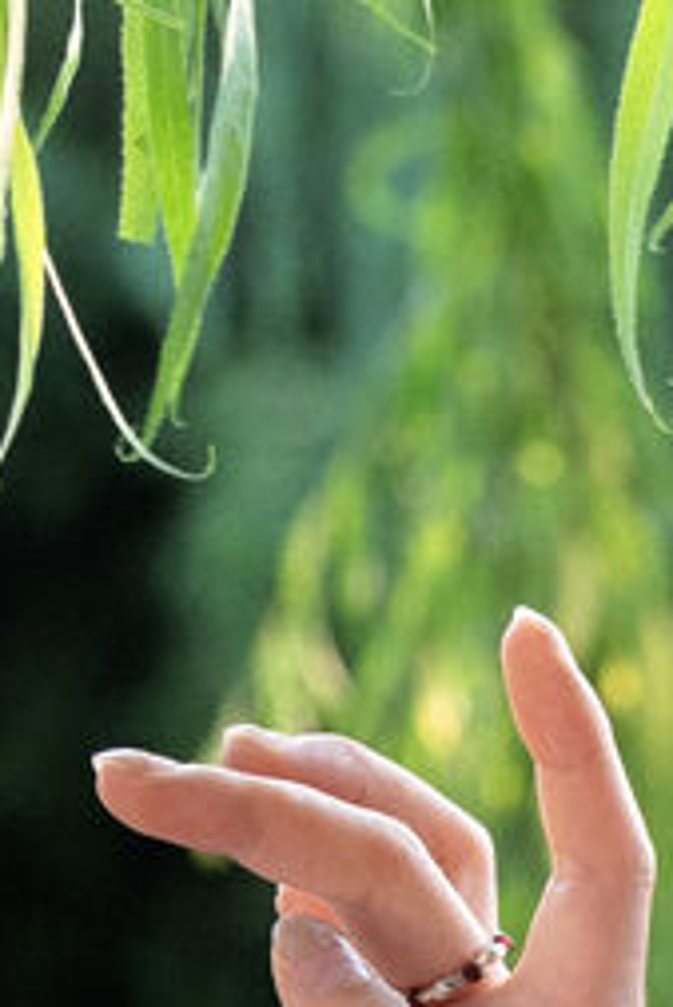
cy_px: 2400
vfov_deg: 6.6
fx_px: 8372
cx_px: 1927
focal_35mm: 299
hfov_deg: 4.4
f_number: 4.5
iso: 250
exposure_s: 1/80
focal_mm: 42
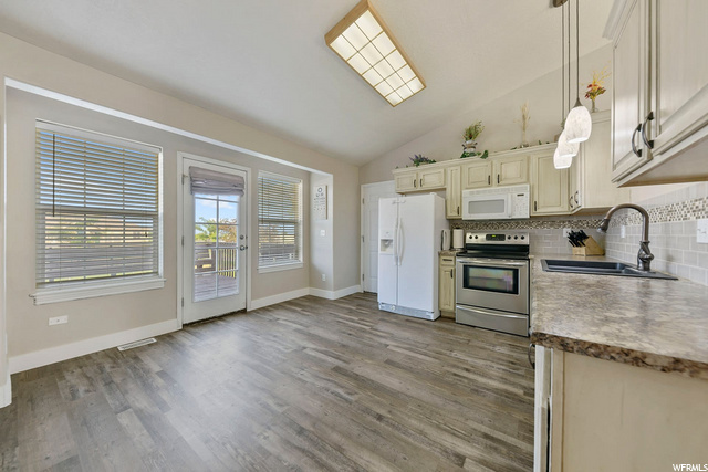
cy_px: 236
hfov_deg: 112.6
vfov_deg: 90.0
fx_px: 236
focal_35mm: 12
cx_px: 354
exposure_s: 1/1.67
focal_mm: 12
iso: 64
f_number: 8
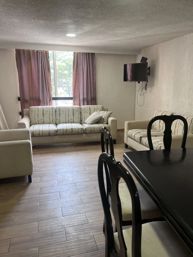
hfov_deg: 51.3
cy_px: 133
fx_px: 201
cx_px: 99
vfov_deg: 65.3
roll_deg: +0.4
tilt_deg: -14.1
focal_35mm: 27
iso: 125
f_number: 1.6
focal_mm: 5.1
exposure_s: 1/106
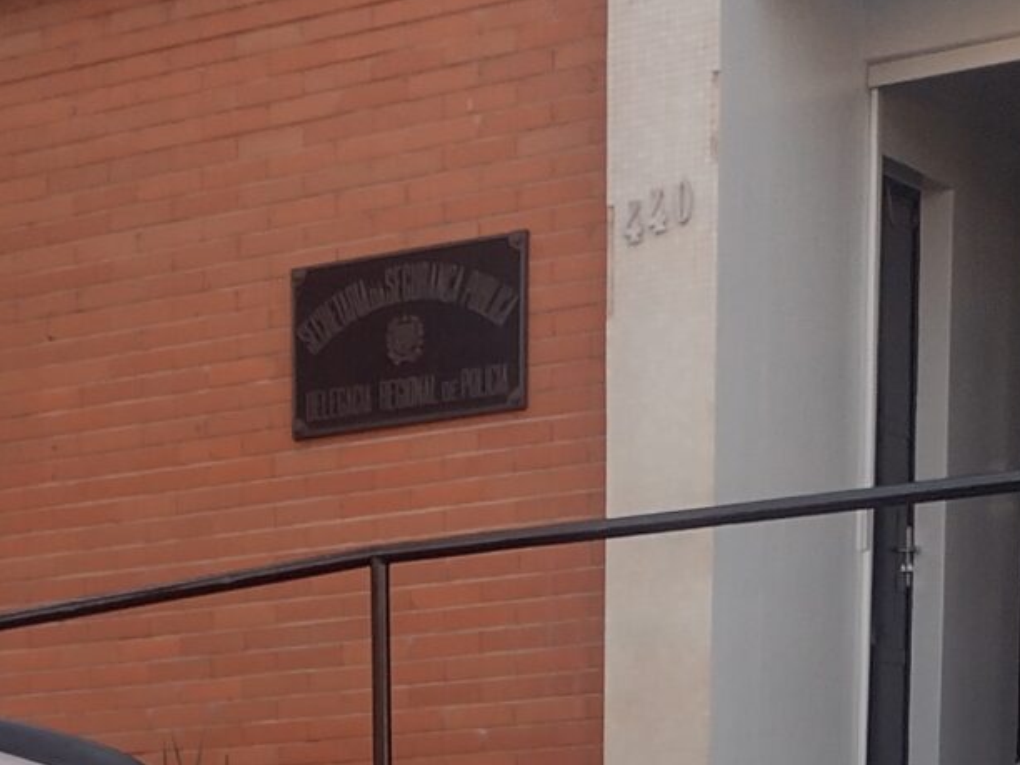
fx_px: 3330
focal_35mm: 113
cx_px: 25
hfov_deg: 17.1
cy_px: 1542
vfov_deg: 11.7
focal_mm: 4.71
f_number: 1.7
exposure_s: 1/413
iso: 100
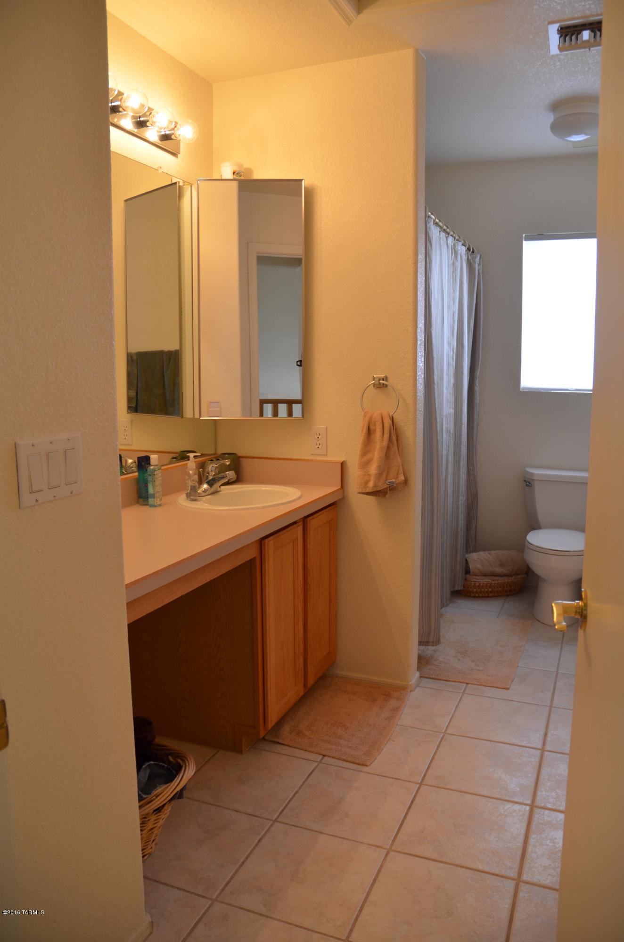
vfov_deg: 67.5
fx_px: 705
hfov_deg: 47.7
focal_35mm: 27
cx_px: 312
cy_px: 471
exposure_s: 1/60
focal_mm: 18
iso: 400
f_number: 4
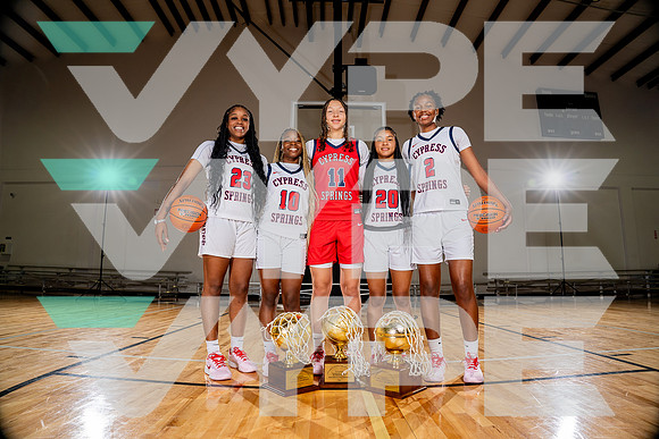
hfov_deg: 84.0
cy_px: 220
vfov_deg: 62.0
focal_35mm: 20
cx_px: 330
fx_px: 366
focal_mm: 20
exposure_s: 1/250
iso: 200
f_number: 5.6
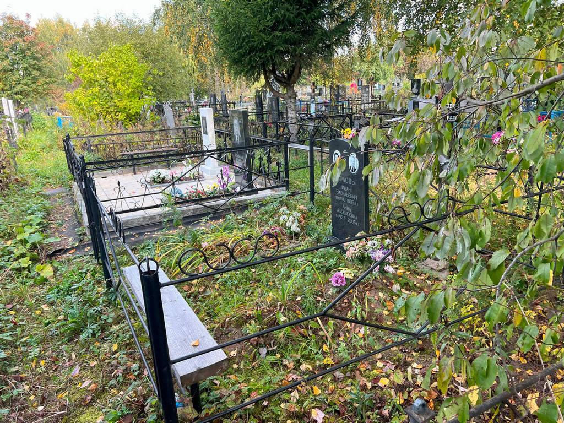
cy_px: 212
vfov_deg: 53.1
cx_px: 282
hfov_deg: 67.3
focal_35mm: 26
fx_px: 424
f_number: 1.5
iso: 40
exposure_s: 1/216
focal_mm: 5.7
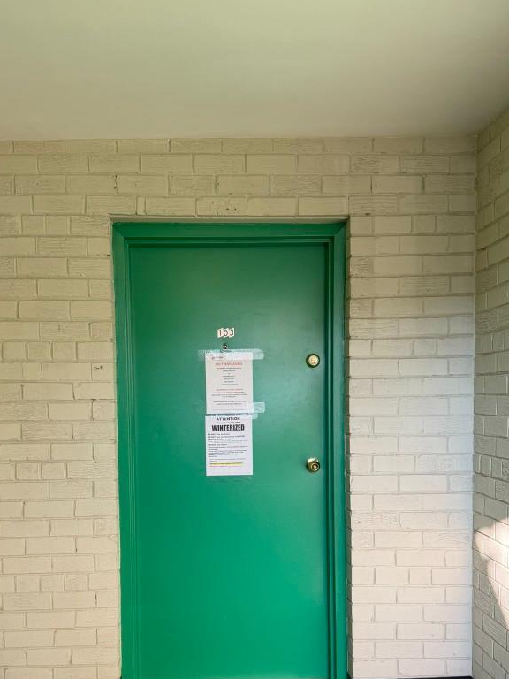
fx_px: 627
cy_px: 435
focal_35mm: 32
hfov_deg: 44.1
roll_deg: +0.1
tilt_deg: -3.8
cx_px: 227
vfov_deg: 56.0
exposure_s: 1/121
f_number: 1.78
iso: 80
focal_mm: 6.76
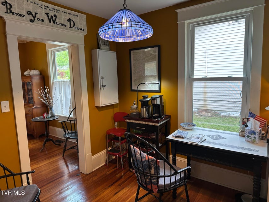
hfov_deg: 71.6
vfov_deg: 56.8
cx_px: 134
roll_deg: +1.7
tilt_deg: -6.6
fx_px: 187
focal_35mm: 24
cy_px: 101
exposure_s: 1/120
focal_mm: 6.86
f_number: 1.78
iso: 100
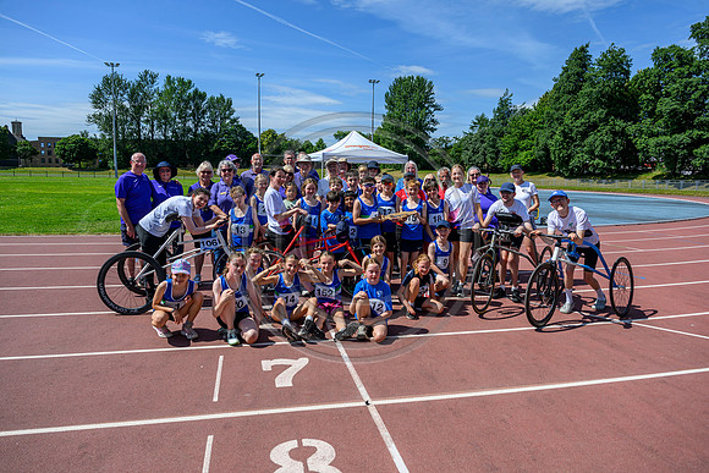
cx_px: 354
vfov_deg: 53.2
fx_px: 473
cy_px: 236
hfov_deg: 73.7
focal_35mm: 24
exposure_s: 1/1250
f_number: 5.6
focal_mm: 24
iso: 200
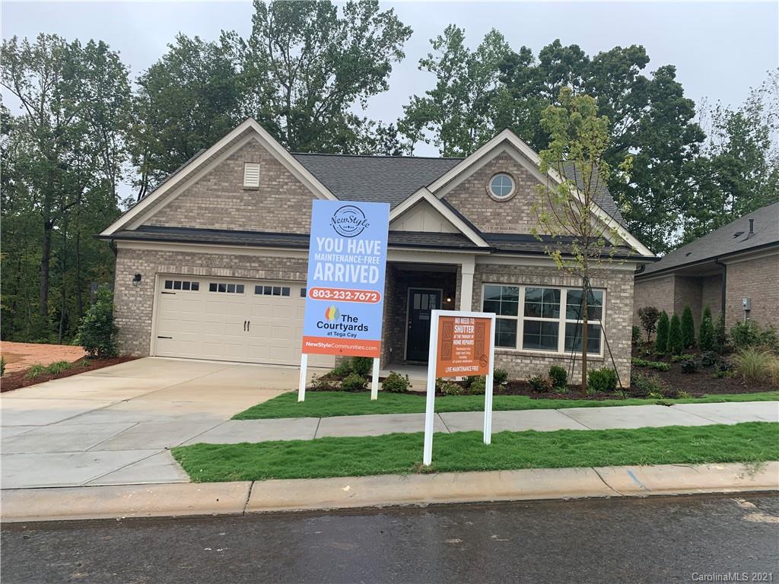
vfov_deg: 53.1
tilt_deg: +3.2
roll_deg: -3.5
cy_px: 292
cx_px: 390
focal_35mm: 26
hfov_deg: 67.3
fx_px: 585
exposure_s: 1/612
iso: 25
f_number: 1.8
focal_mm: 4.25
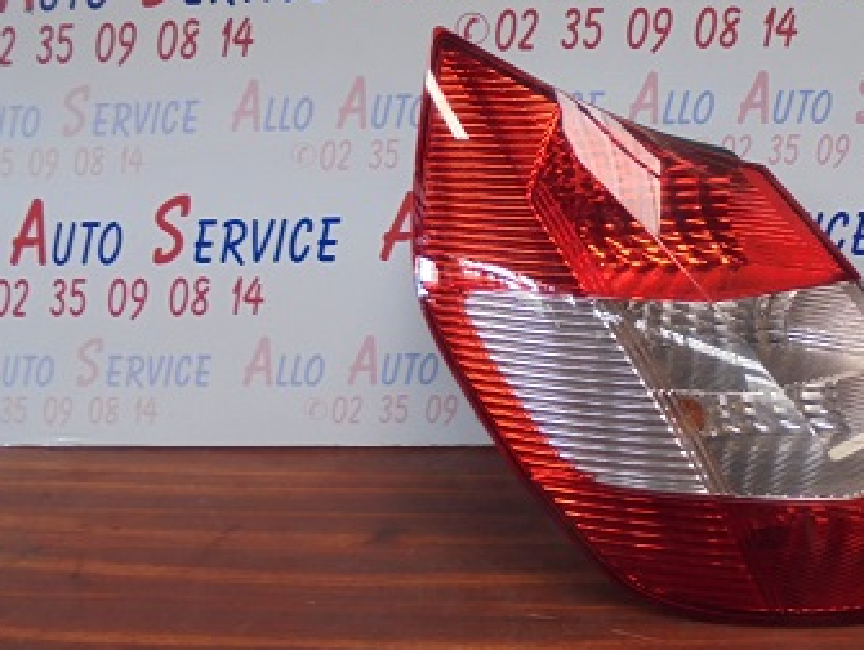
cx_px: 588
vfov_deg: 36.0
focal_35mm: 40
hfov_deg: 45.9
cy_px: 280
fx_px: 999
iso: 160
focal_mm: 4.6
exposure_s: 1/30
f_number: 3.5
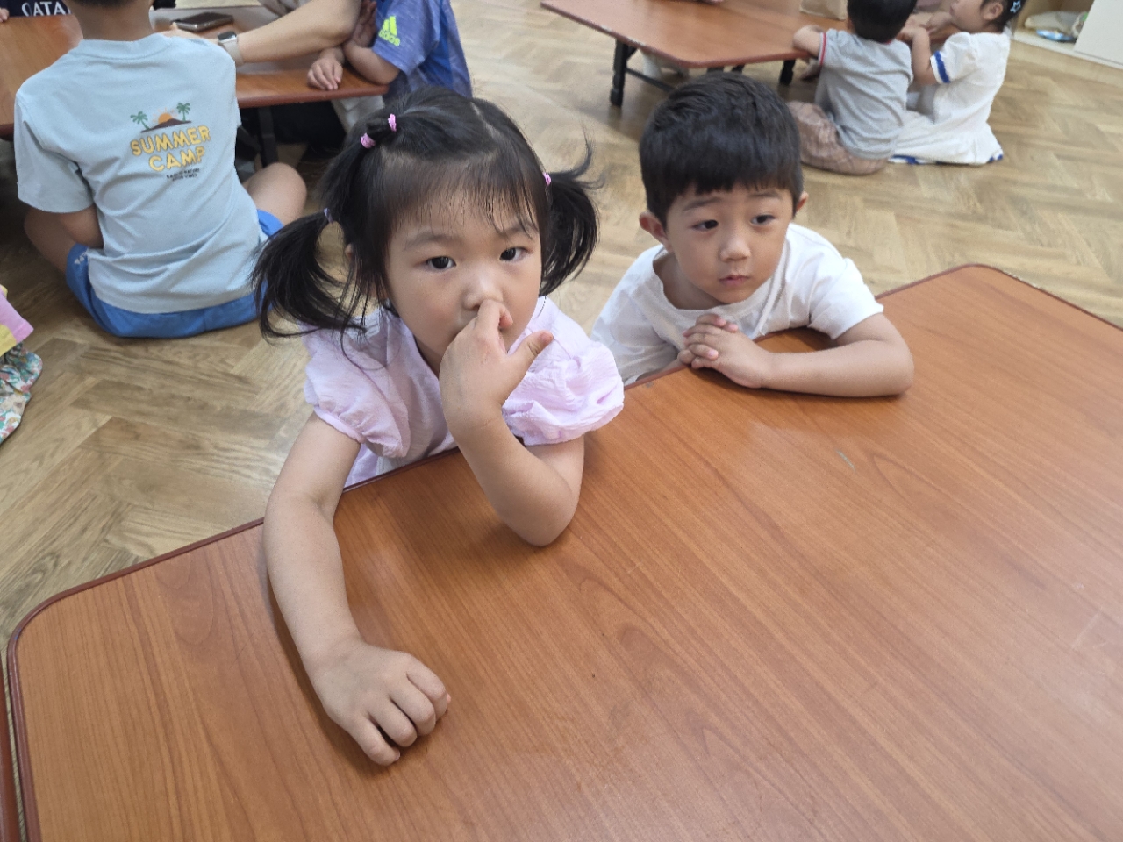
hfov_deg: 73.9
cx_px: 562
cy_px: 421
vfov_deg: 58.9
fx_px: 746
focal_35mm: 23
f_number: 1.7
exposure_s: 1/120
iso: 250
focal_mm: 6.3
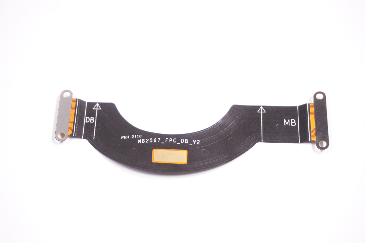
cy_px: 122
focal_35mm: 66
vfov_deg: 20.6
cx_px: 182
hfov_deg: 30.5
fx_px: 669
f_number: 5.6
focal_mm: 44
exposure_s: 1/160
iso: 640
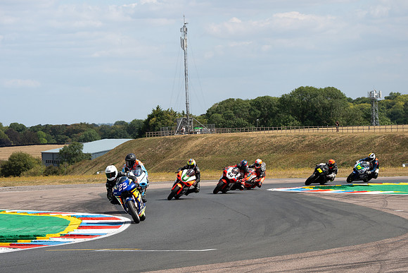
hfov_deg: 12.3
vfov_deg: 8.2
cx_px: 204
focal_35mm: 167
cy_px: 136
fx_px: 1893
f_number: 13
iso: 250
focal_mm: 167
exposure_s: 1/400
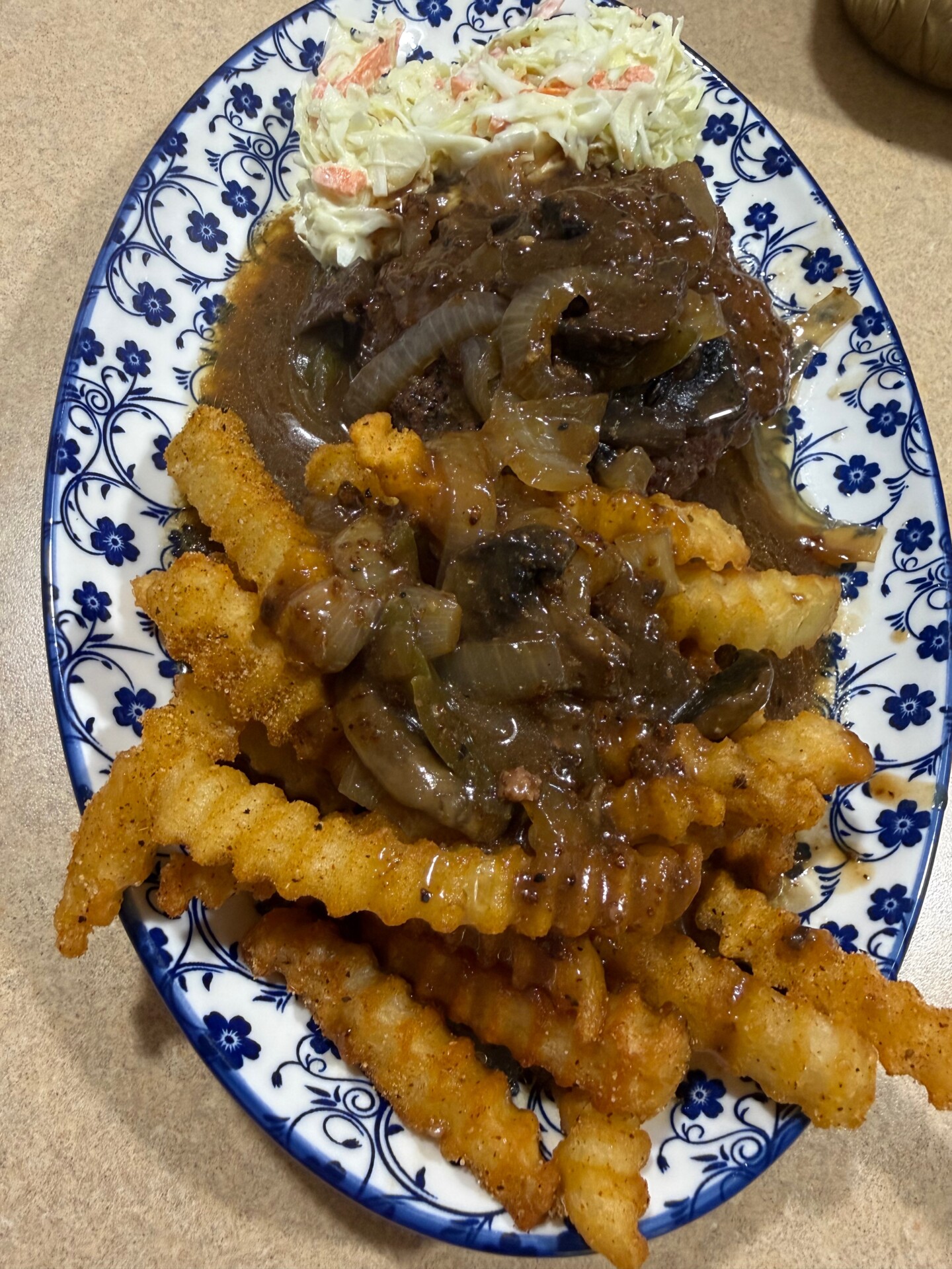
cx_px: 476
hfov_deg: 56.8
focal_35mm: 24
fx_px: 880
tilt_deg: -66.1
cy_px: 634
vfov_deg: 71.6
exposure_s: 1/60
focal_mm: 2.22
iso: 320
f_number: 2.2
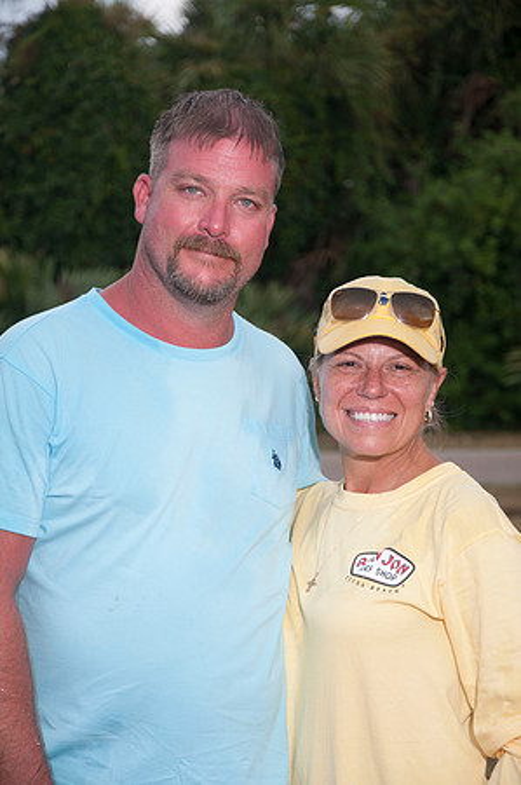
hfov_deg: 10.7
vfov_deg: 16.1
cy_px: 392
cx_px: 260
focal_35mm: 128
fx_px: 2774
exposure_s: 1/100
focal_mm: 85
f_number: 5.6
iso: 200
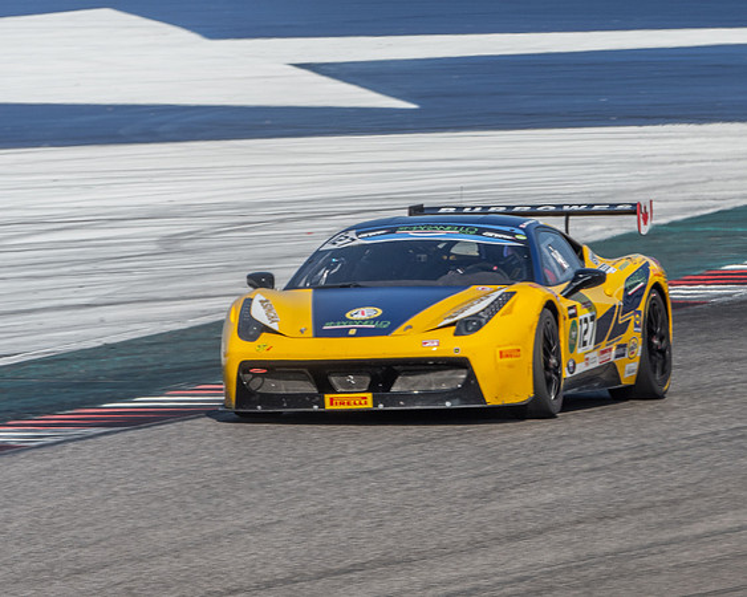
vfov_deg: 1.8
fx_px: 18546
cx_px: 534
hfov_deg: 2.3
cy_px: 400
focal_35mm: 839
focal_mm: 300
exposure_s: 1/320
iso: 200
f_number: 11
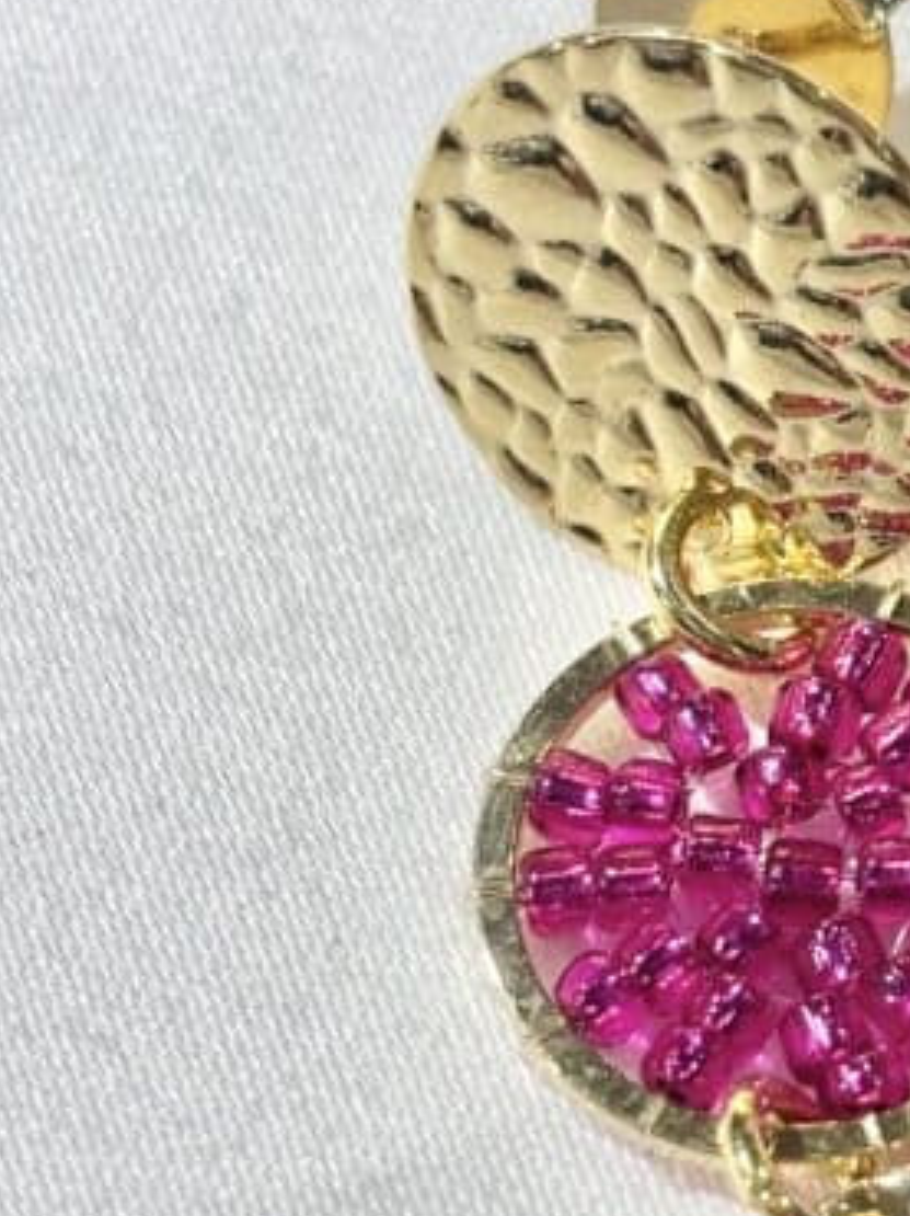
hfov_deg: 10.1
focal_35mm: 144
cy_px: 845
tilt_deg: -60.0
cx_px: 1127
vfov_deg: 13.7
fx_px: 5053
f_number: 1.6
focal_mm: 5.96
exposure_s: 1/274
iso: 32
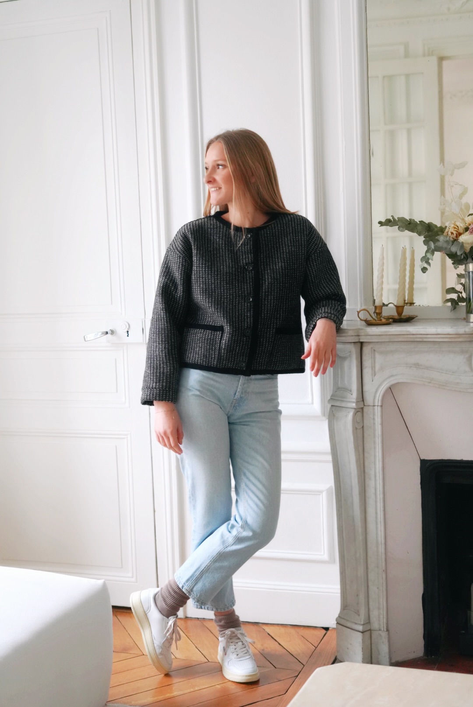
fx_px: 984
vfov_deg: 39.6
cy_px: 354
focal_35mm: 50
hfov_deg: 27.0
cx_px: 236
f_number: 4
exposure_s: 1/160
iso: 4000
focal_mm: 50
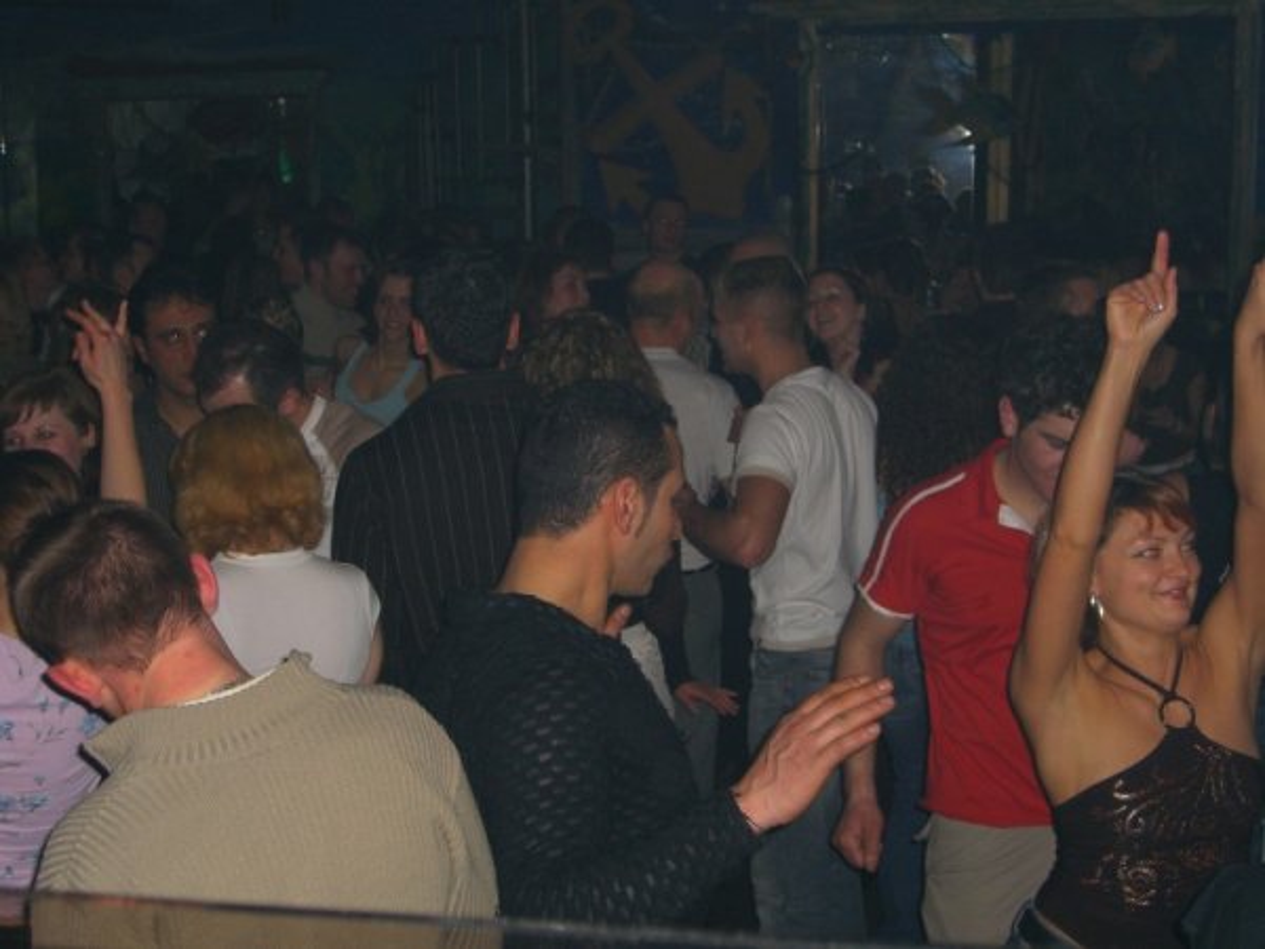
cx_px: 632
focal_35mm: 57
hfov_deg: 33.8
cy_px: 474
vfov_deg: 25.7
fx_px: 2083
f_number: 3.6
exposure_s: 1/60
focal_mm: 11.8
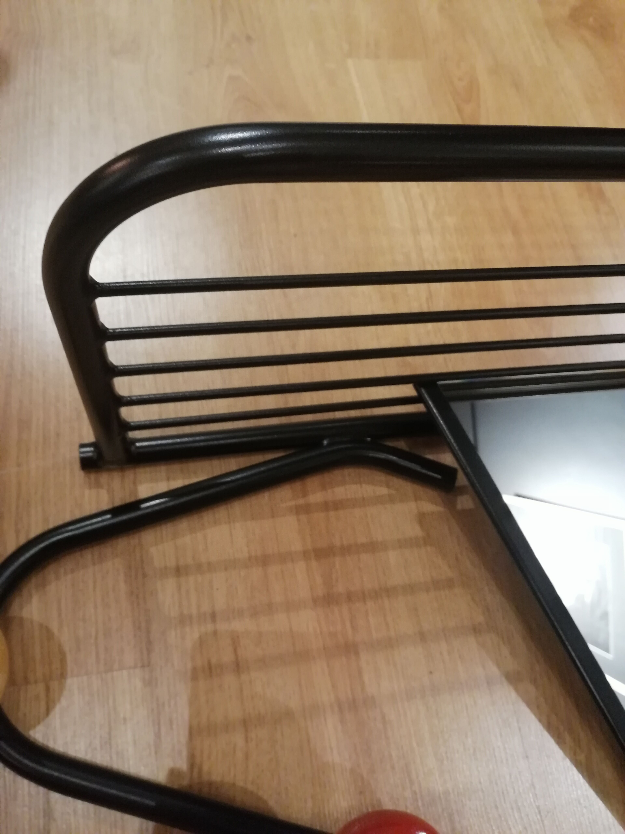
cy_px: 417
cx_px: 312
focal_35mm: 27
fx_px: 650
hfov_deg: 51.4
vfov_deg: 65.3
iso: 400
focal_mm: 3.95
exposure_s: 1/25
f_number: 1.8
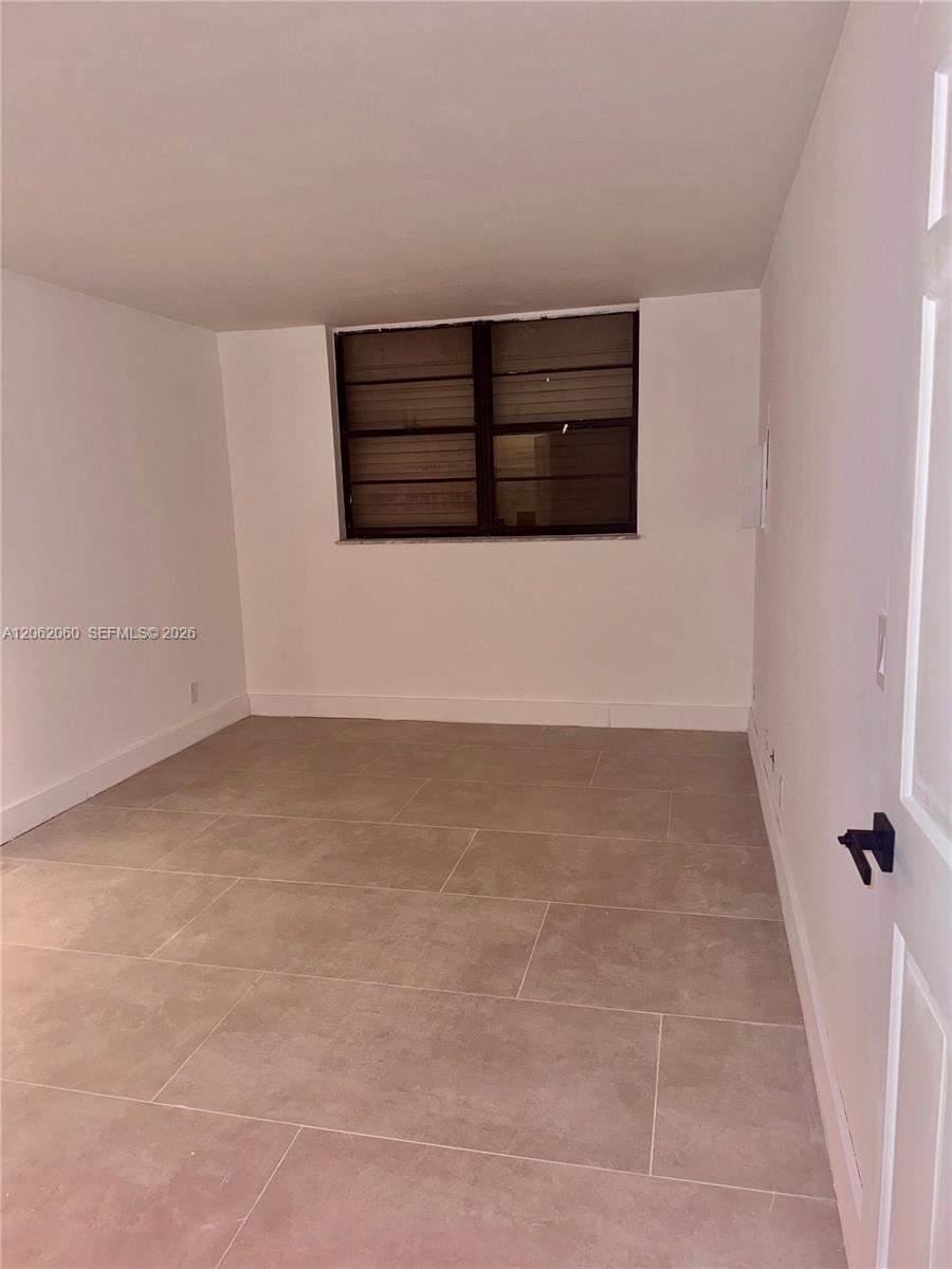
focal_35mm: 24
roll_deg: +2.4
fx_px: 880
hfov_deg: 56.8
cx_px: 476
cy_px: 634
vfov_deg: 71.6
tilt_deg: -9.8
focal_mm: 6.76
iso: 80
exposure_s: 1/16
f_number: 1.78
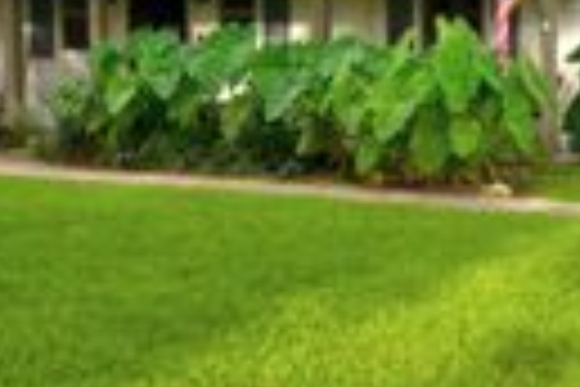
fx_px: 1128
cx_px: 809
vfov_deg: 19.1
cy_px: 34
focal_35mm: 70
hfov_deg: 24.2
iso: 2500
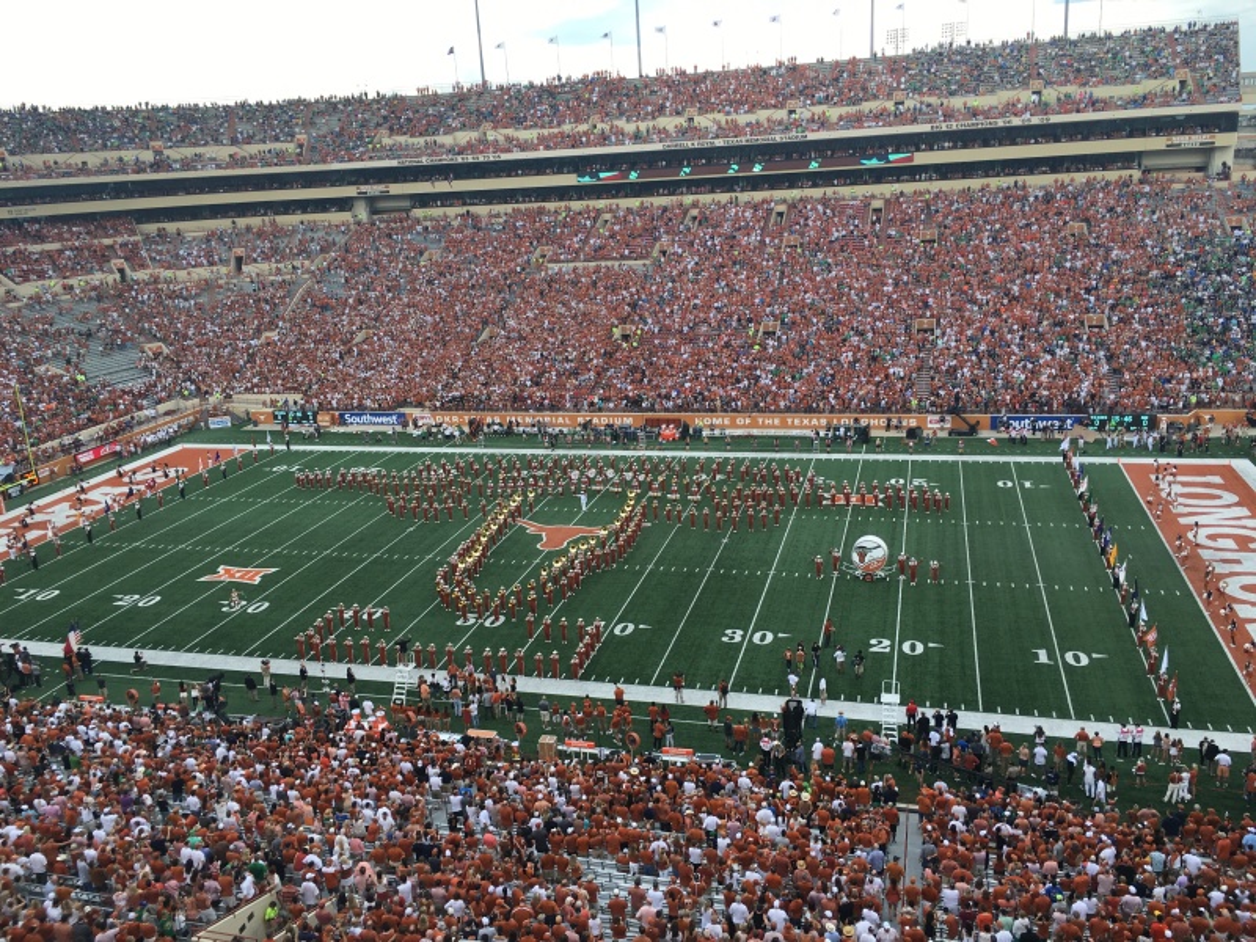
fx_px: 1052
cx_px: 628
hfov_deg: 61.7
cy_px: 471
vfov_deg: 48.2
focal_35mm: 29
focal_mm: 4.15
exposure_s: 1/343
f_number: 2.2
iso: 25
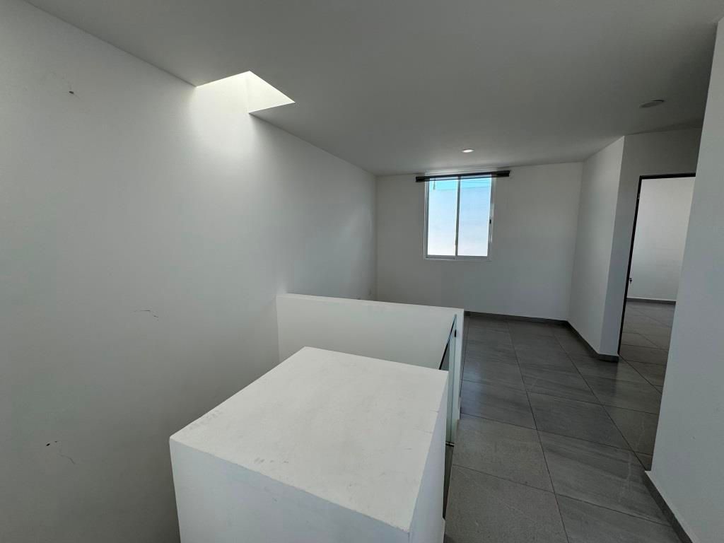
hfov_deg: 102.1
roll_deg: +1.0
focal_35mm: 14
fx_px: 293
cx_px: 362
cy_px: 272
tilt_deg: -8.4
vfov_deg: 85.7
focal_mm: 2.22
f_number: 2.2
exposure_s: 1/172
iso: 40
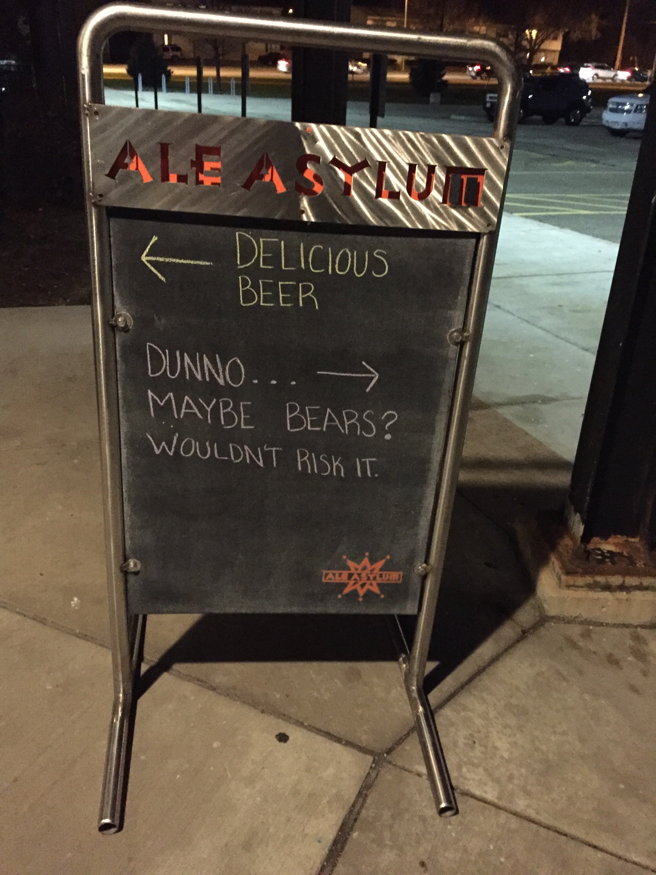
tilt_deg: -26.5
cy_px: 438
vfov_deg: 61.7
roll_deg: -0.9
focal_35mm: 29
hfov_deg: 48.2
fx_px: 733
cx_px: 328
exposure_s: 1/15
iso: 1250
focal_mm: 4.15
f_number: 2.2
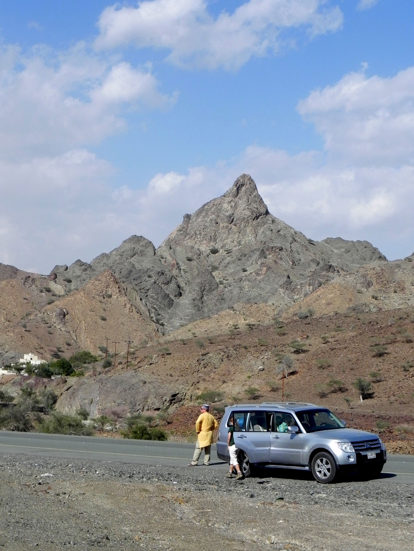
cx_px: 207
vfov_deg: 29.4
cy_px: 276
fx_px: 1052
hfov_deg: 22.3
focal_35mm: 66
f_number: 8
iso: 160
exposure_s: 1/418
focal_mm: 11.8
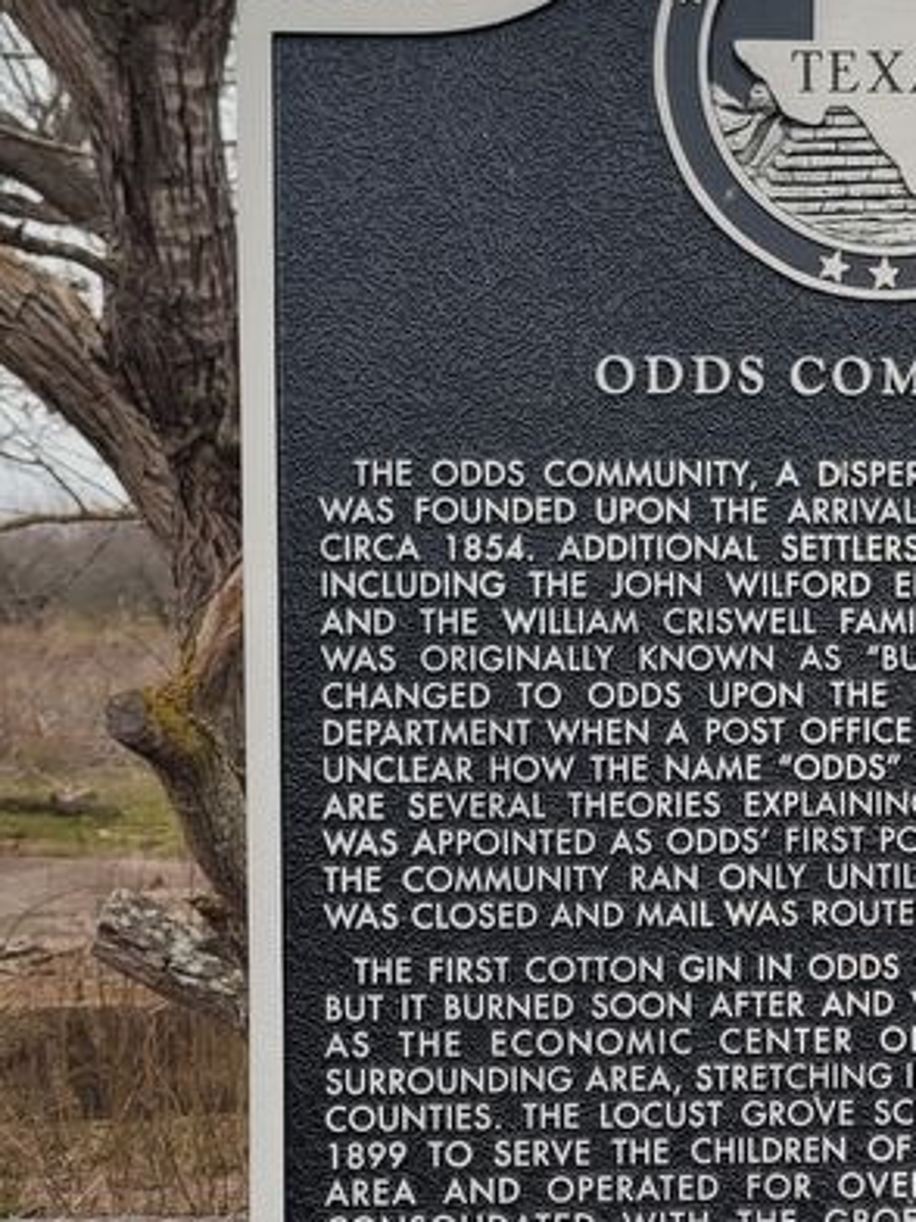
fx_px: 1870
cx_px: 879
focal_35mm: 53
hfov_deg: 26.3
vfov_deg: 36.0
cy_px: 739
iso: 40
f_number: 1.8
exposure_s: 1/1365
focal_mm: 5.4
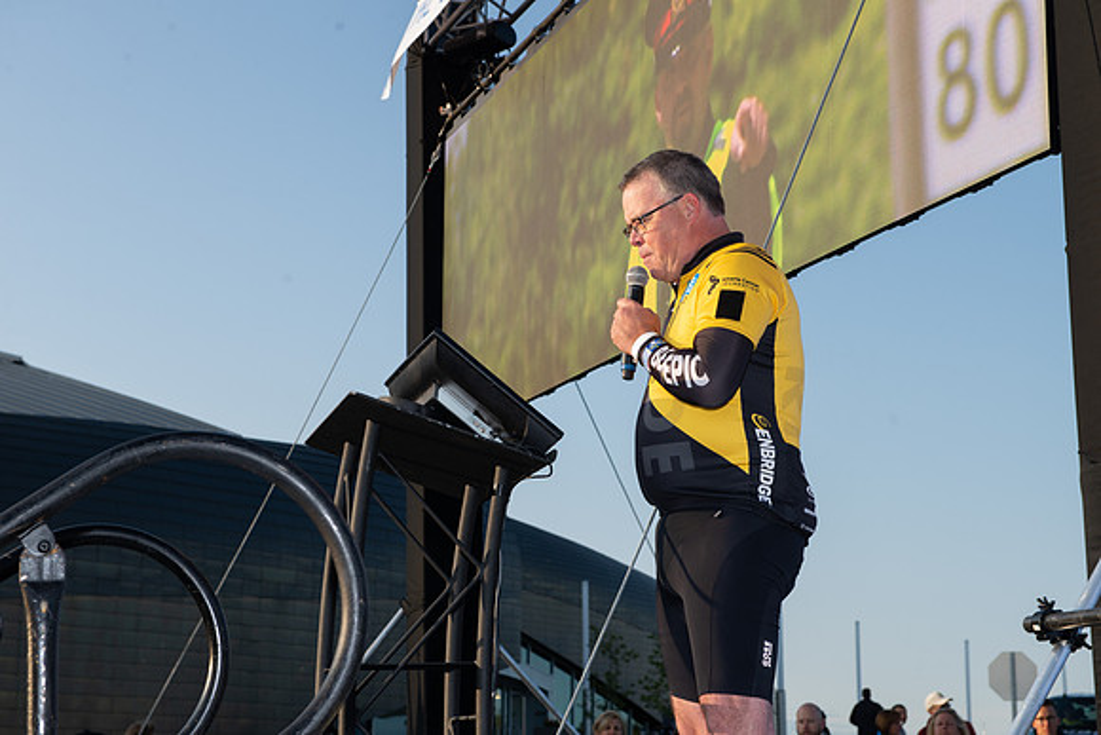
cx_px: 550
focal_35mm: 70
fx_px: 2141
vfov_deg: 19.5
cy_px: 368
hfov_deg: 28.8
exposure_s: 1/125
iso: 100
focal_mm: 70
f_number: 9
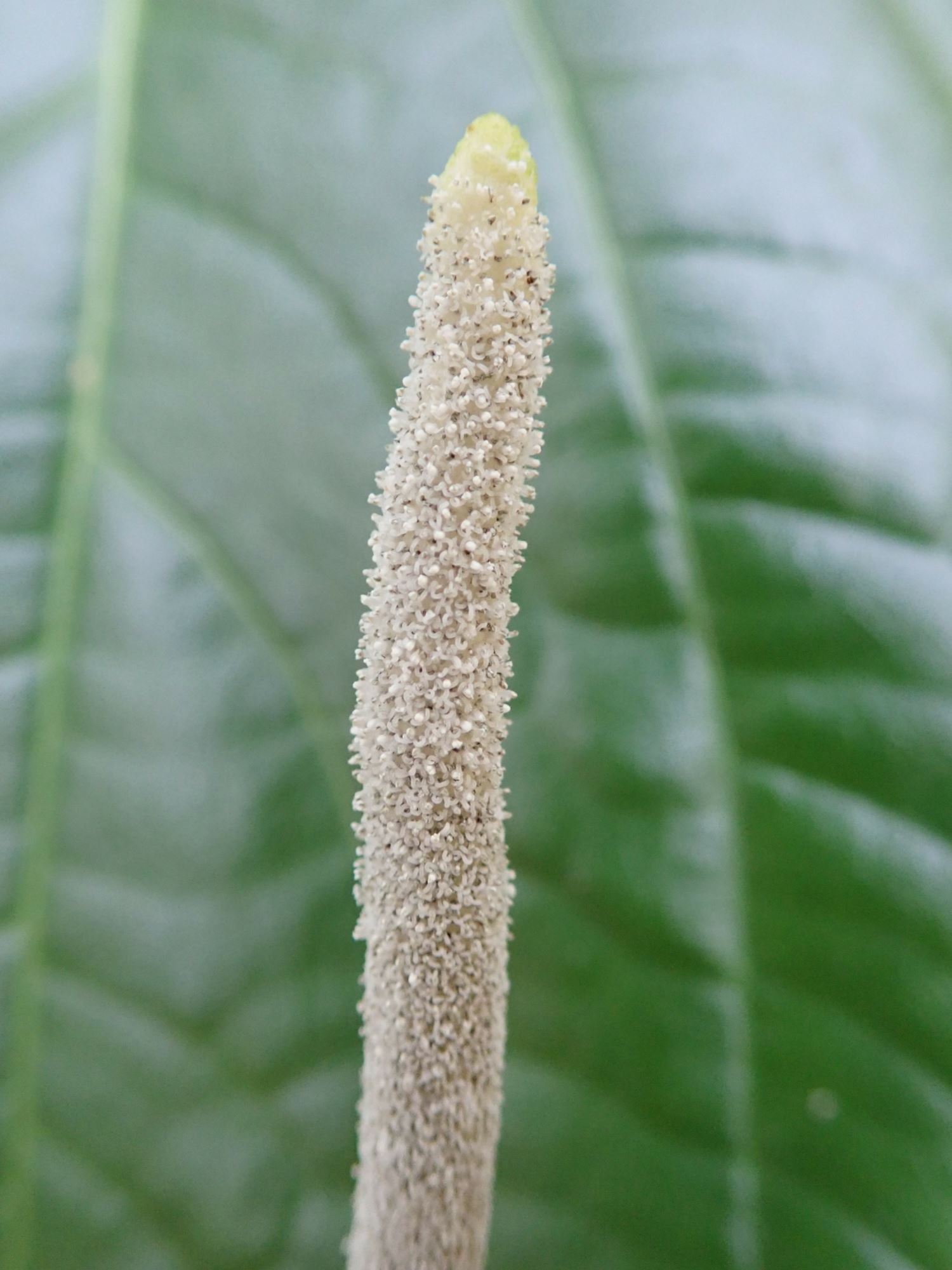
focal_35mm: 30
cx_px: 476
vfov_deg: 60.0
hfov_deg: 46.8
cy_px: 635
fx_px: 1100
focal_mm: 5.5
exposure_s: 1/60
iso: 800
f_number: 2.3
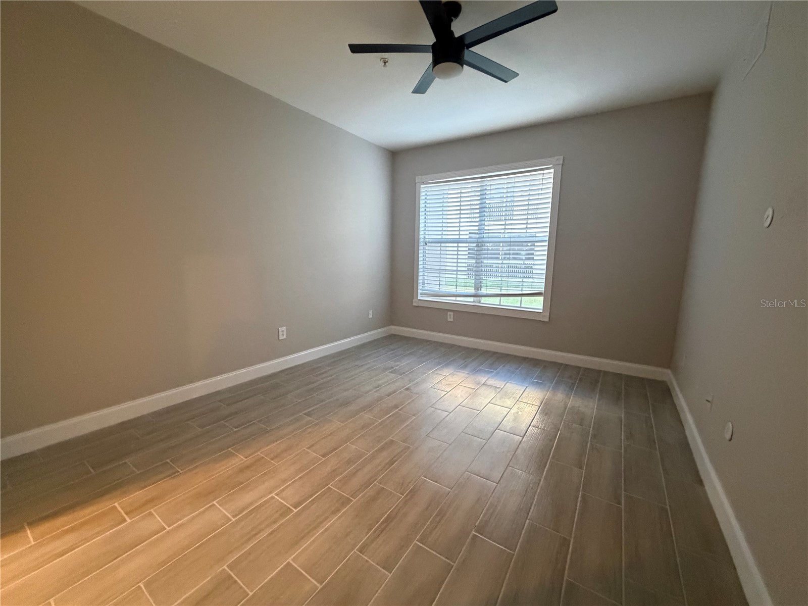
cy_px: 303
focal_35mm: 14
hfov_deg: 102.1
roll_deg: -0.3
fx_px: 327
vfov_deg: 85.7
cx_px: 404
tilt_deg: -8.8
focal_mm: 2.22
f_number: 2.2
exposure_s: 1/60
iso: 1000
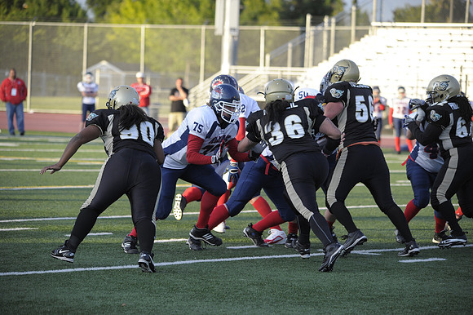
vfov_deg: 6.2
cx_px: 236
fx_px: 2889
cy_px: 158
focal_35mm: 220
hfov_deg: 9.4
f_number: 5.6
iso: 1600
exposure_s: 1/1000
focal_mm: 220
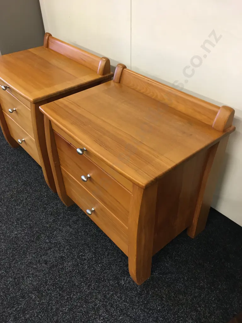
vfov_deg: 61.7
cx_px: 121
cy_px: 162
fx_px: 270
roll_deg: +2.3
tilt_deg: -37.2
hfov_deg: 48.2
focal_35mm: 29
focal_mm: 4.15
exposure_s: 1/17
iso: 40
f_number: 2.2
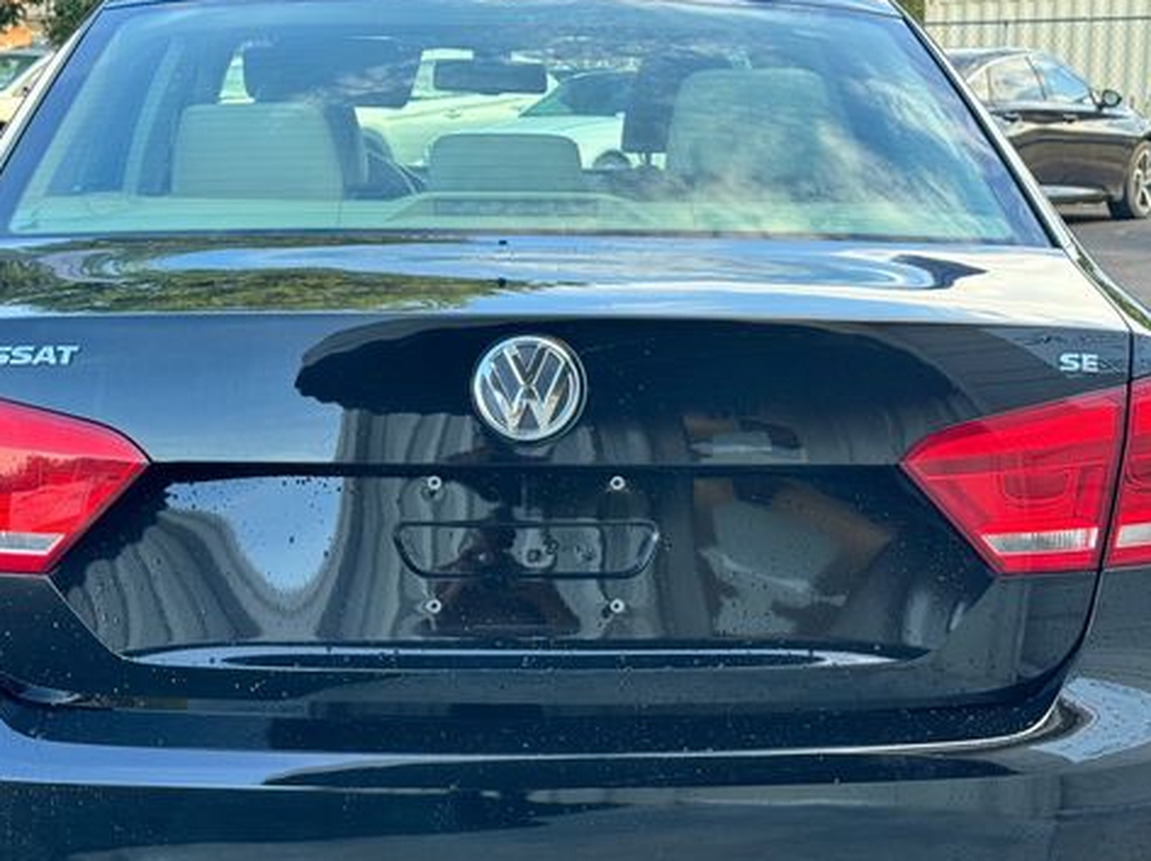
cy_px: 572
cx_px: 538
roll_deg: -0.3
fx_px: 2160
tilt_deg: -13.0
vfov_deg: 22.5
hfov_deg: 29.8
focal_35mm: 65
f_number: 1.78
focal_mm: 6.76
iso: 64
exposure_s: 1/140
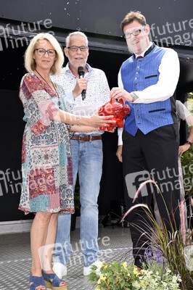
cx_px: 96
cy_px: 145
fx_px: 423
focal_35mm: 52
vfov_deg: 37.9
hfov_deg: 25.7
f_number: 6.3
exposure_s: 1/160
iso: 200
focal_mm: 35
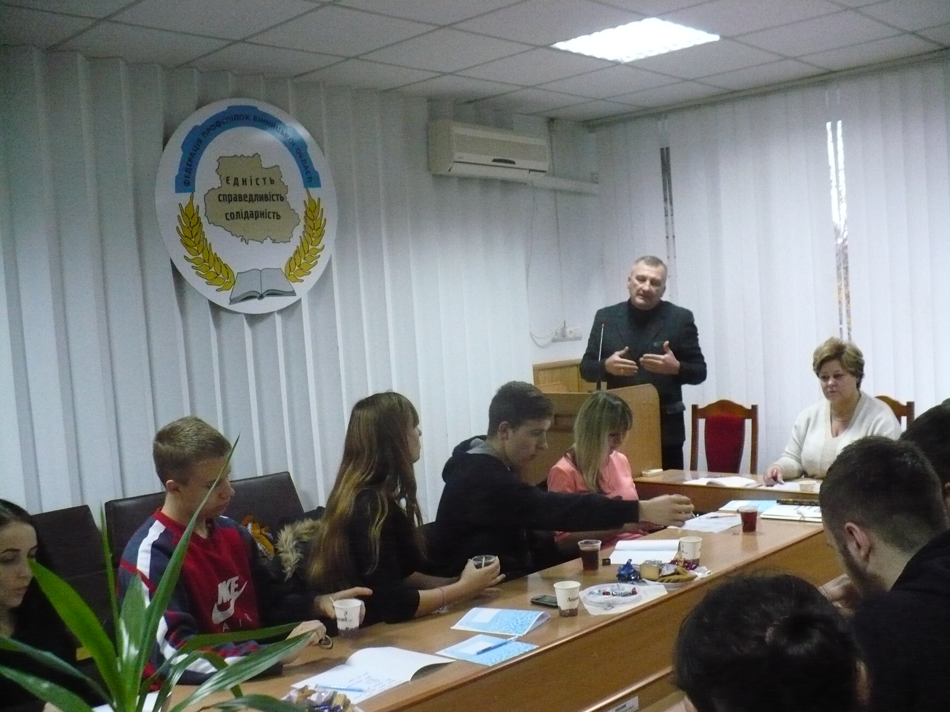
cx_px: 475
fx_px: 1015
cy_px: 356
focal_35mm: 37
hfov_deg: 50.1
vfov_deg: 38.7
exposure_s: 1/40
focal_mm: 6.1
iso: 800
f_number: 2.8
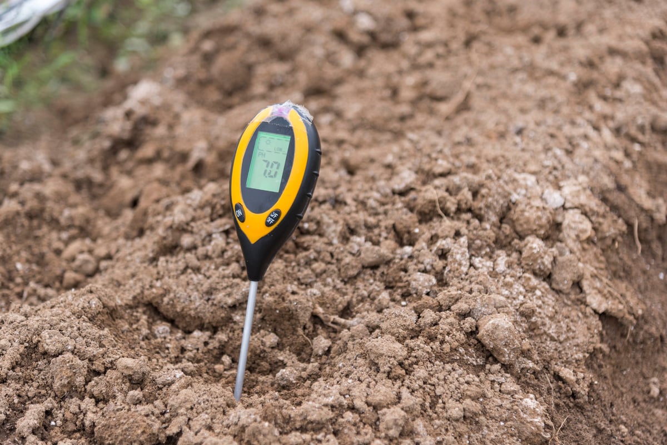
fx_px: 1593
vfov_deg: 15.9
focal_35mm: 86
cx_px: 334
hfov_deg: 23.6
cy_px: 222
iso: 100
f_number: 4
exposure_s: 1/60
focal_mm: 86
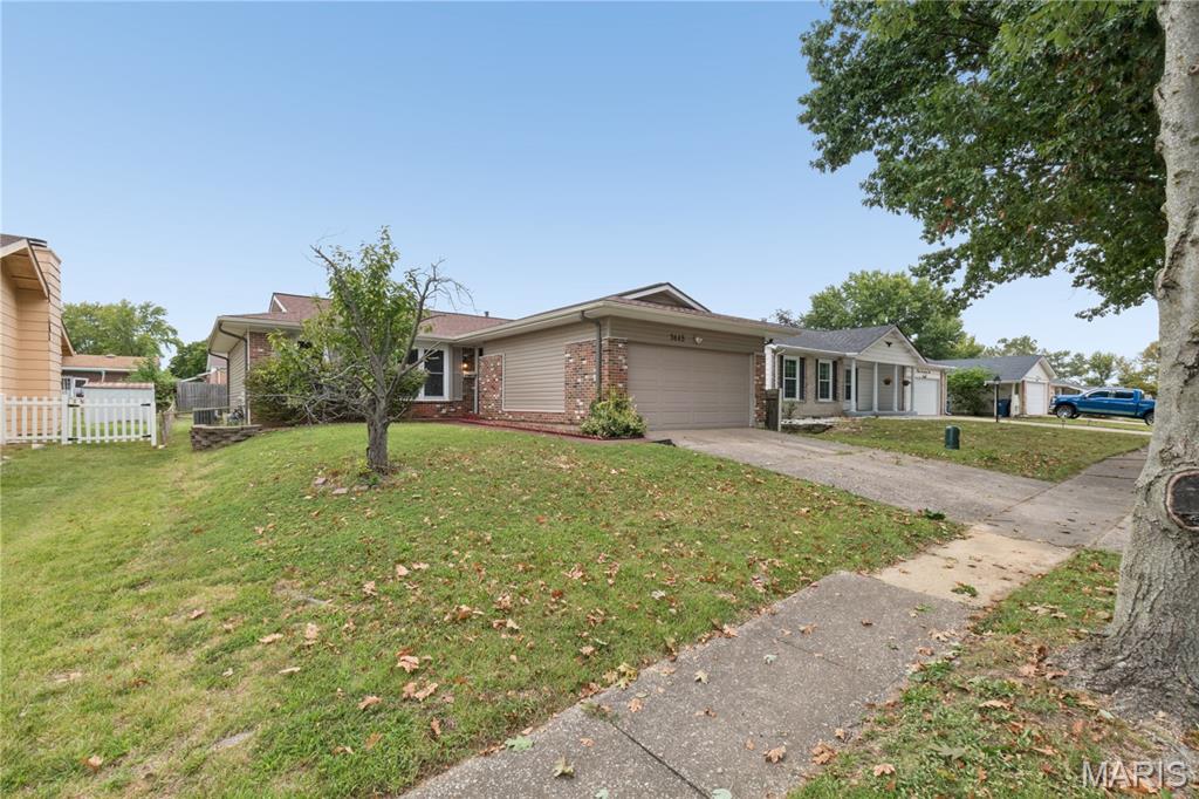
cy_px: 400
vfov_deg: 77.3
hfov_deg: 100.4
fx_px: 499
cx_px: 600
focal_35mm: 15
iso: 100
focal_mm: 10
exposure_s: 1/10
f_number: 18
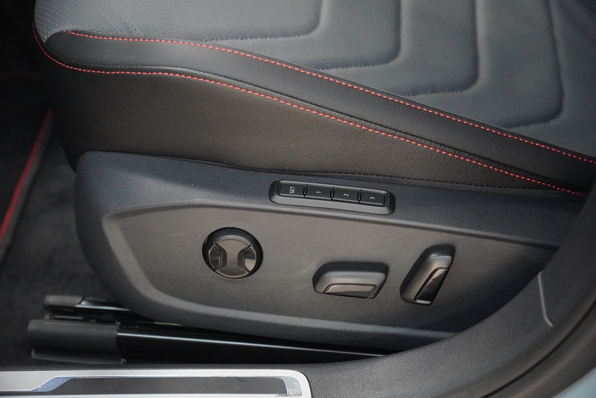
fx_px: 1167
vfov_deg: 19.3
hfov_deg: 28.6
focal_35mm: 70
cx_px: 298
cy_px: 199
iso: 6400
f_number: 2.8
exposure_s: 1/125
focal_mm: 47
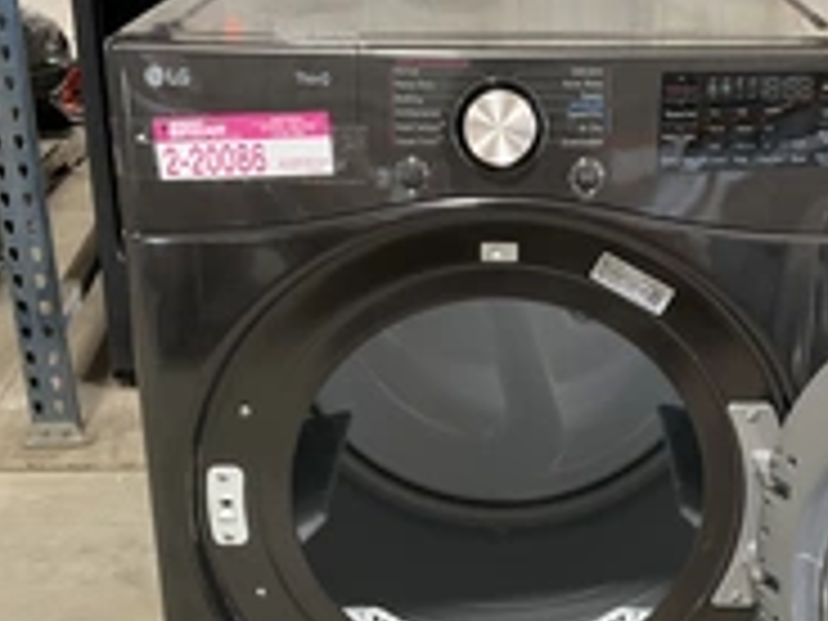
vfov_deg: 22.9
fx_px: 1507
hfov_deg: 30.6
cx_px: 513
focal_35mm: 63
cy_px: 518
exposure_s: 1/60
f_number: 1.8
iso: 200
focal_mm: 3
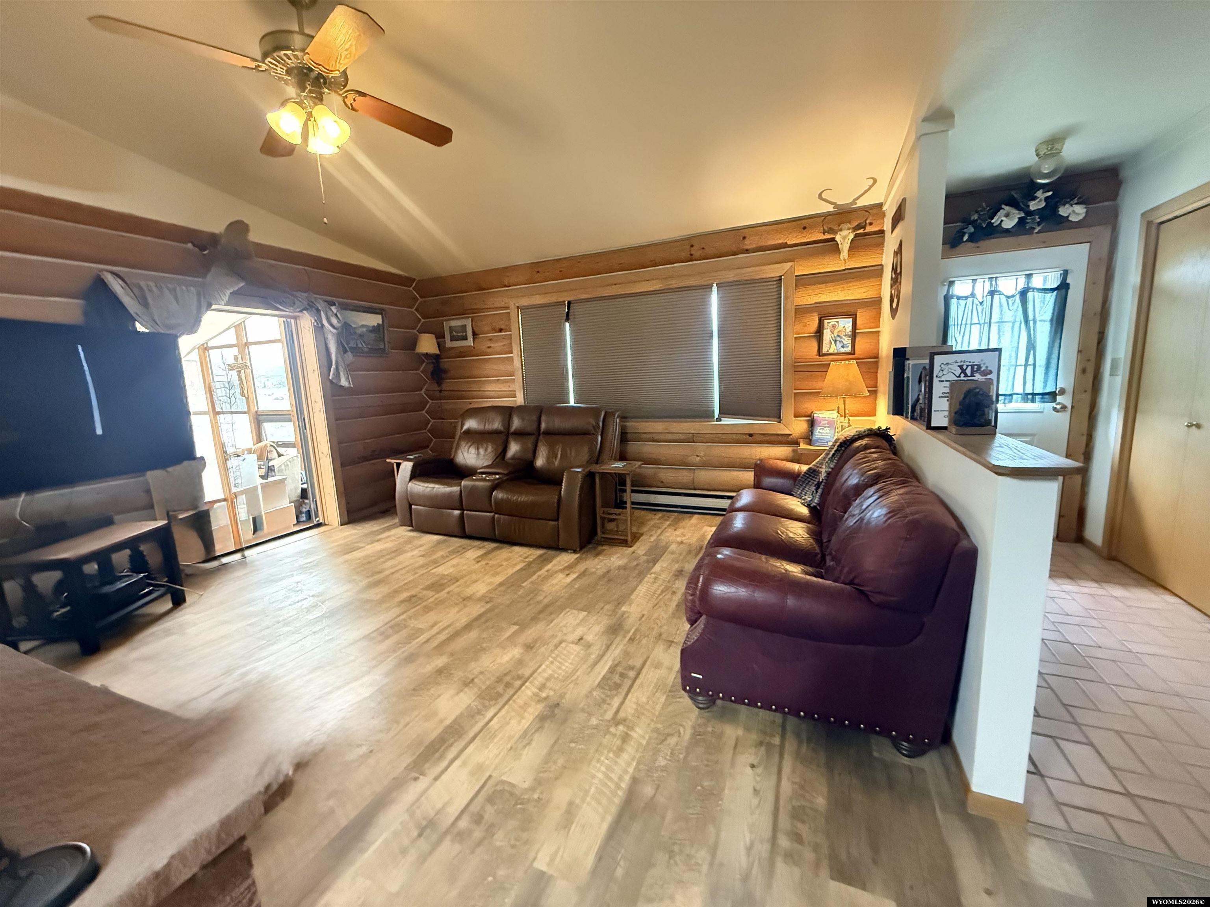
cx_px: 605
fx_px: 489
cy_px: 454
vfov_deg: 85.7
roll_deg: +2.7
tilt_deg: -8.9
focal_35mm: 14
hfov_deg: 102.1
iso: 1250
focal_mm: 2.22
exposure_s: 1/60
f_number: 2.2
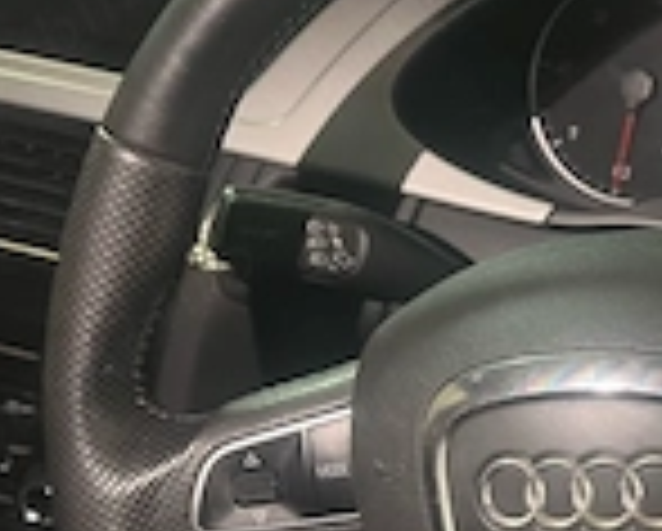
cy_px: 405
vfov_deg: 22.0
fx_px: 1354
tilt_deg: -36.6
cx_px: 549
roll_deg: -1.2
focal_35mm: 69
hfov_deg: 26.8
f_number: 1.5
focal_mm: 5.7
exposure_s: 1/25
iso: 500
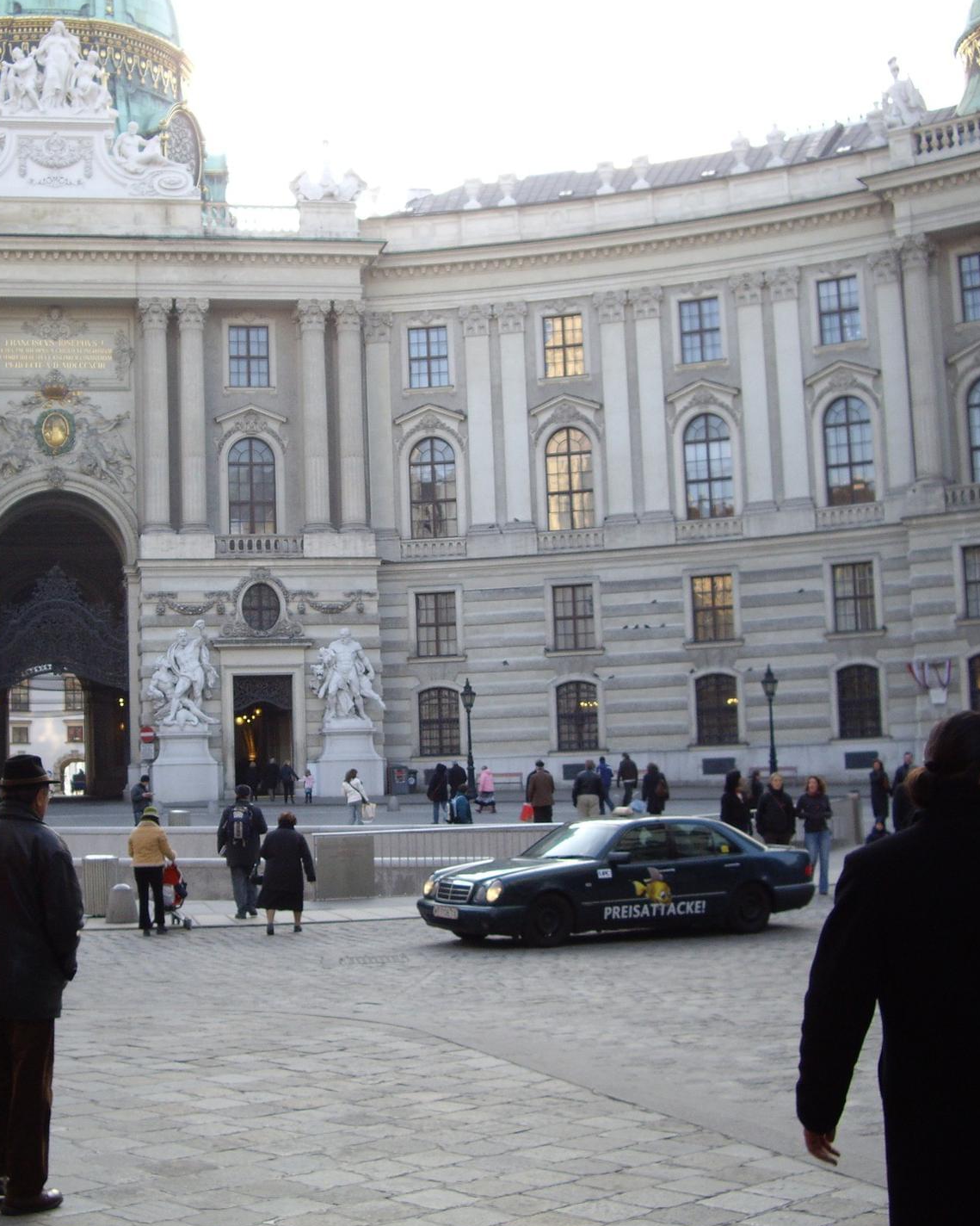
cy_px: 616
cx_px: 365
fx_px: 1813
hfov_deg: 30.1
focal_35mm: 50
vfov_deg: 37.3
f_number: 2.8
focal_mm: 7.9
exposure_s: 1/160
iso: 100
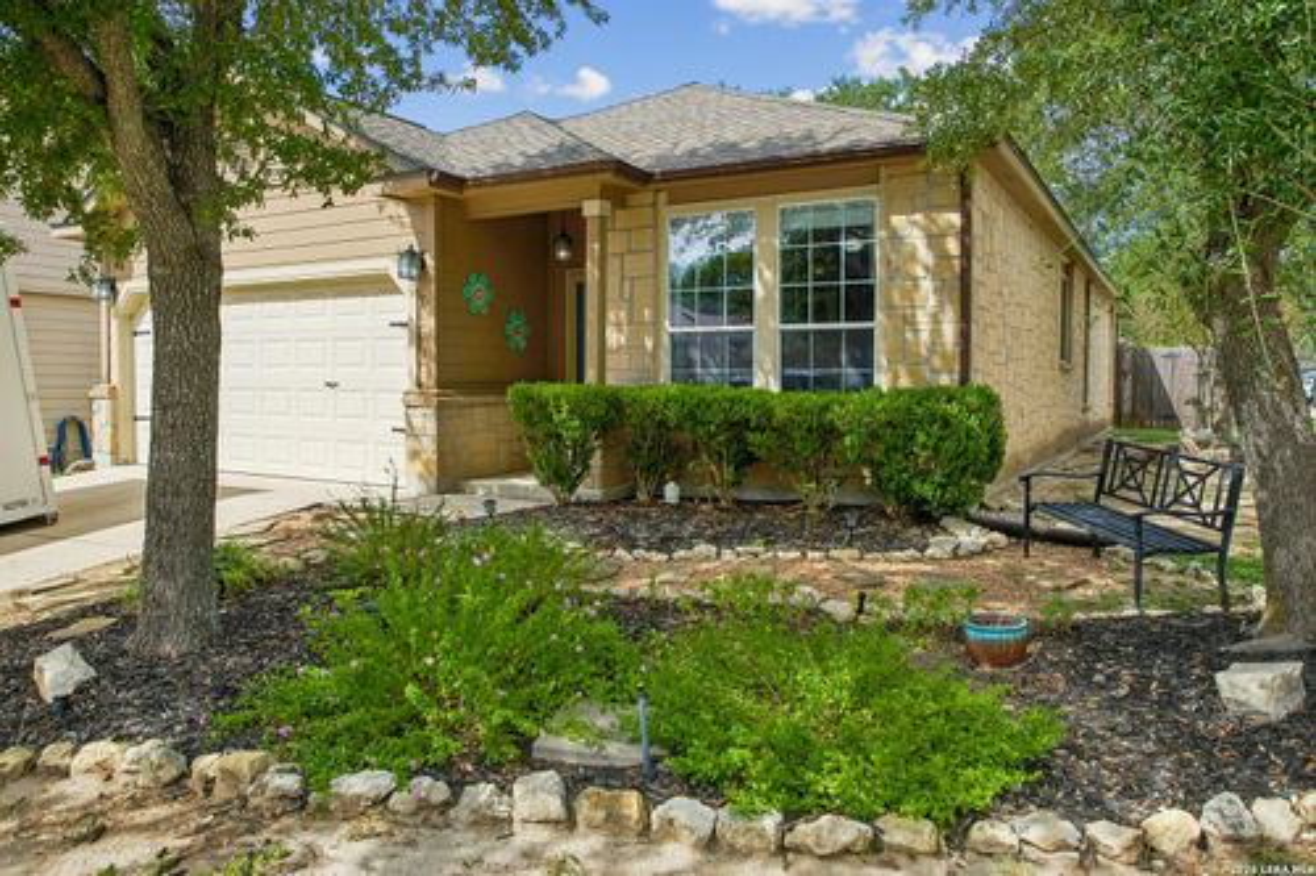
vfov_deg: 49.5
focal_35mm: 26
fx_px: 950
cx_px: 658
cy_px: 438
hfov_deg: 69.4
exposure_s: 1/400
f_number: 7.1
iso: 125
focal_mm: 26
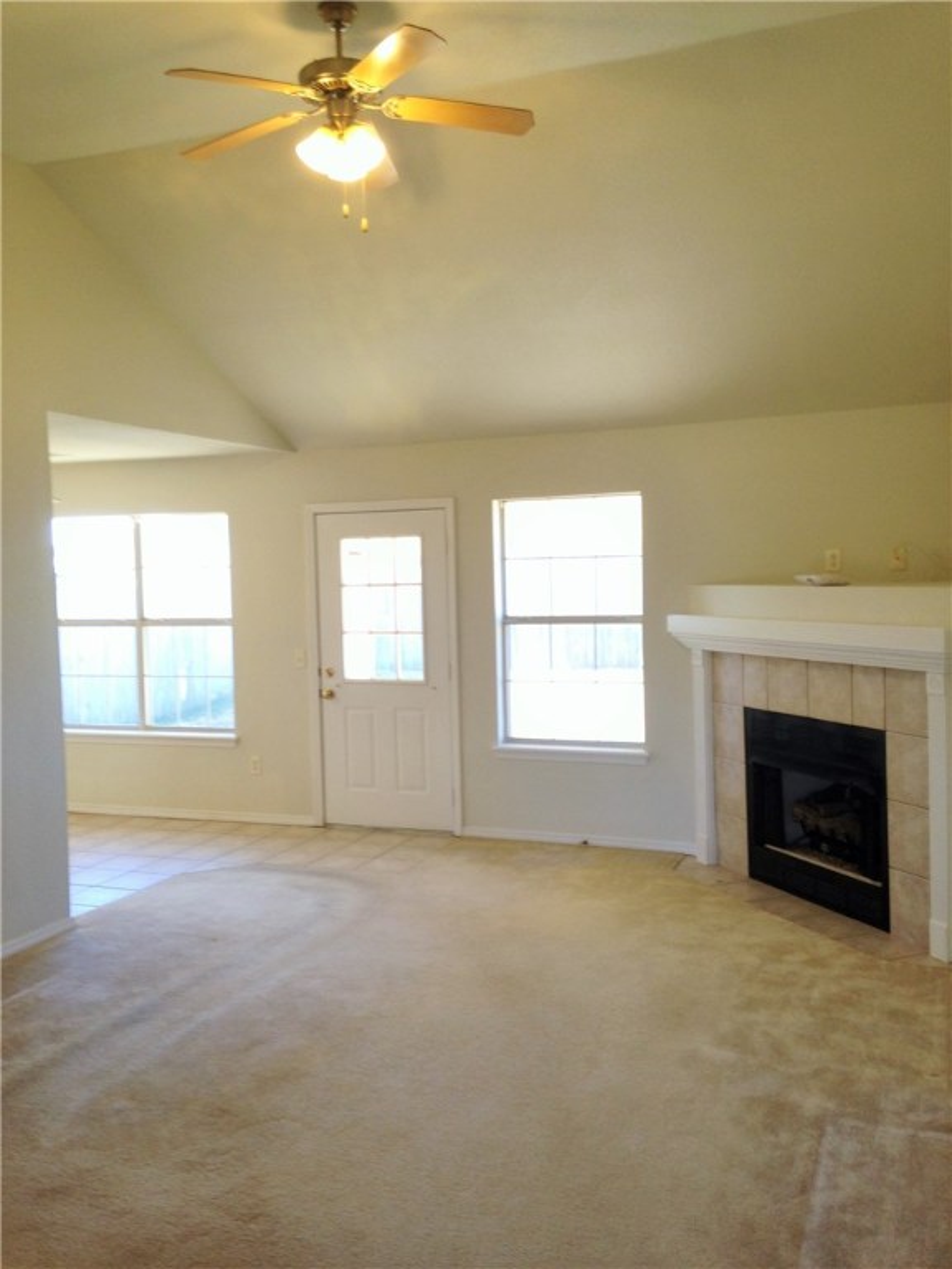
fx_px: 1210
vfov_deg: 55.4
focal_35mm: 33
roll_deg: +1.0
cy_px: 634
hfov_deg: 42.9
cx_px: 476
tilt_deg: -4.7
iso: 50
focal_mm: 4.12
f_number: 2.4
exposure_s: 1/40
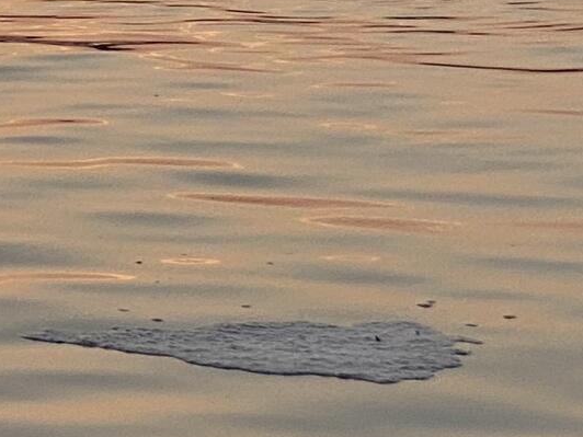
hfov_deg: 6.4
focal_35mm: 293
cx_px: -869
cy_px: -302
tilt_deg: -3.2
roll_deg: -1.2
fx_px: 4935
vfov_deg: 5.0
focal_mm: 6
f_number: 2
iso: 20
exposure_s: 1/403
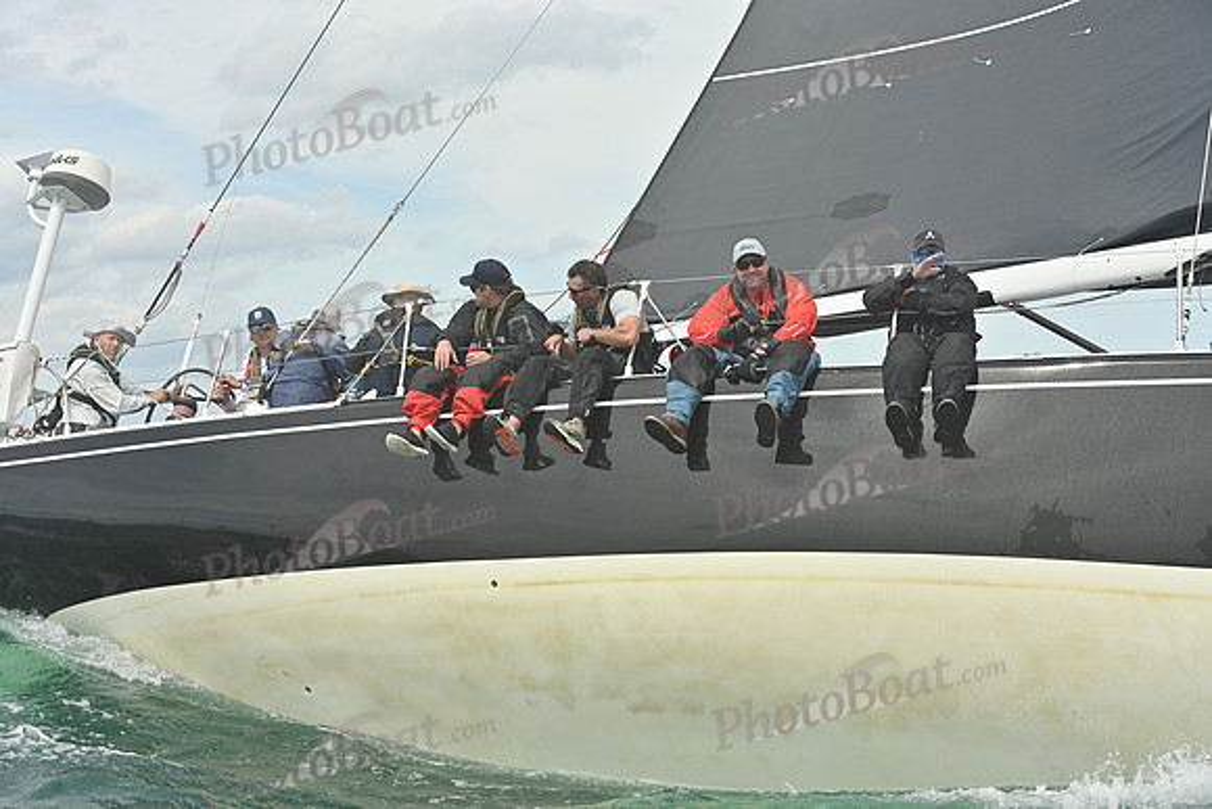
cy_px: 404
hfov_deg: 28.8
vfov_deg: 19.5
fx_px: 2357
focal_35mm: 70
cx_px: 606
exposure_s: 1/1250
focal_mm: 70
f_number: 8
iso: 320
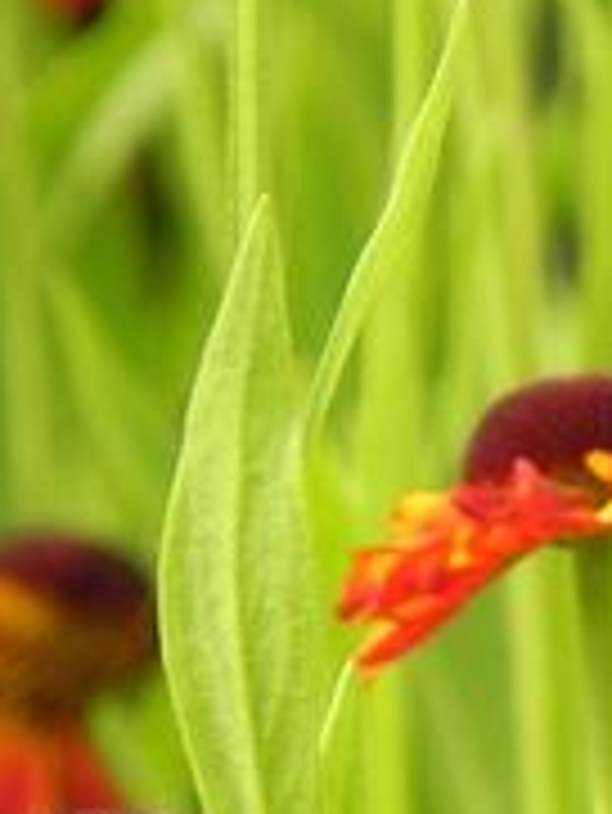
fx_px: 44124
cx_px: 756
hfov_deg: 0.8
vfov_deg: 1.1
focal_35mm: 1874
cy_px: 49
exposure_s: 1/200
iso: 160
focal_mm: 75.7
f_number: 5
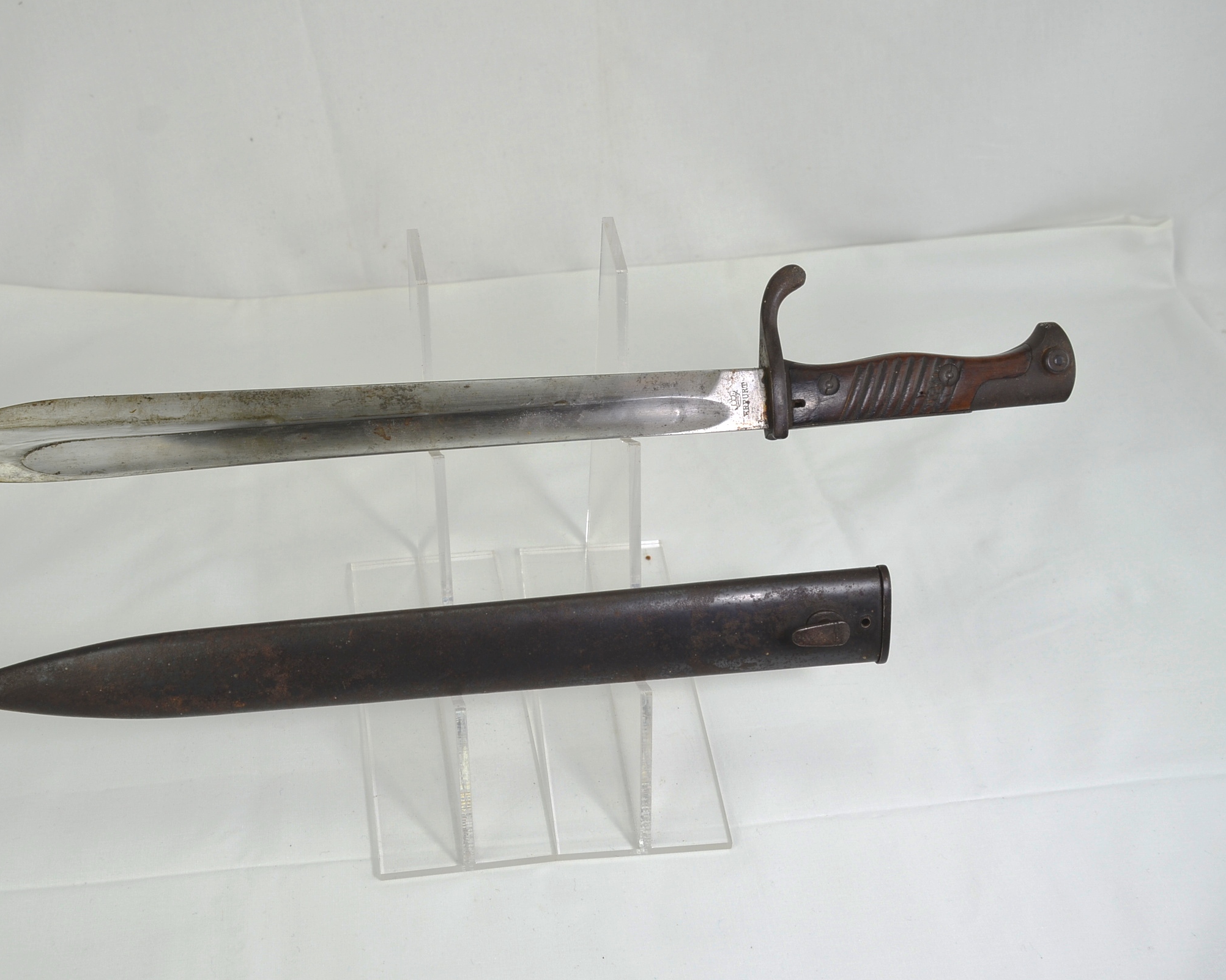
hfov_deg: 47.6
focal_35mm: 38
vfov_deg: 39.2
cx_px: 488
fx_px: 1379
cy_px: 495
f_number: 6.3
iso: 200
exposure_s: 1/160
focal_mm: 22
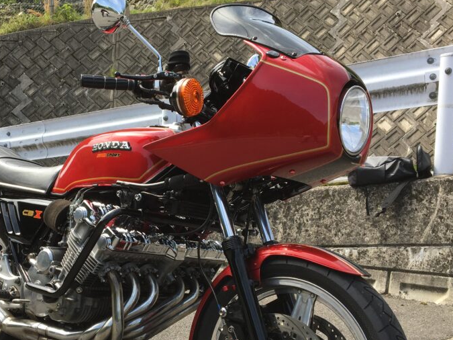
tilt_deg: -6.0
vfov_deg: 32.7
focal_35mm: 44
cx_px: 173
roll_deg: -0.9
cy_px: 218
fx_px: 576
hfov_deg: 42.7
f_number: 2.2
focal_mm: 4.15
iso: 25
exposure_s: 1/549
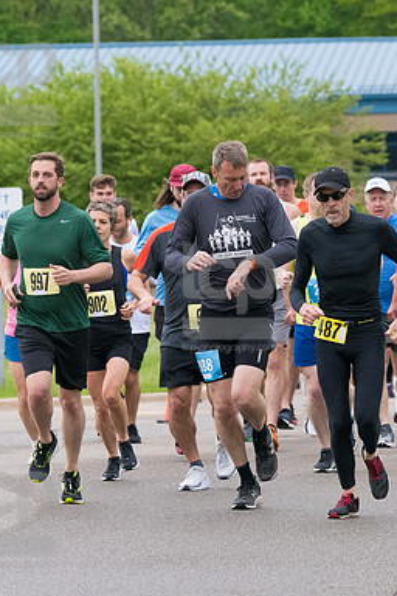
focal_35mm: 328
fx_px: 5425
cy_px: 298
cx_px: 230
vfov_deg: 6.3
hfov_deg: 4.2
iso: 2000
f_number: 5.6
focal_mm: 145
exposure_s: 1/1250
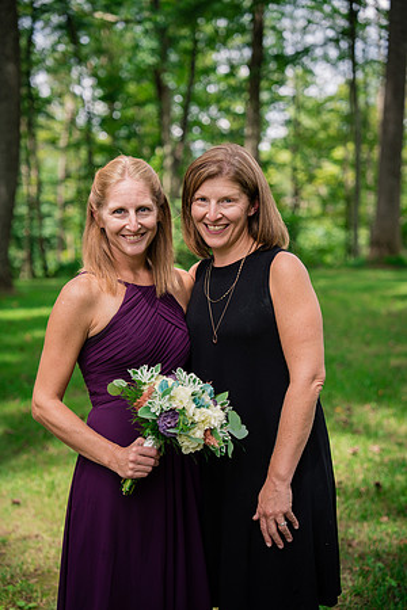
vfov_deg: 31.4
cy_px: 305
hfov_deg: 21.2
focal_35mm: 64
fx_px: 1085
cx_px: 204
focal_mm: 64
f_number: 2.8
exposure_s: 1/320
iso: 160
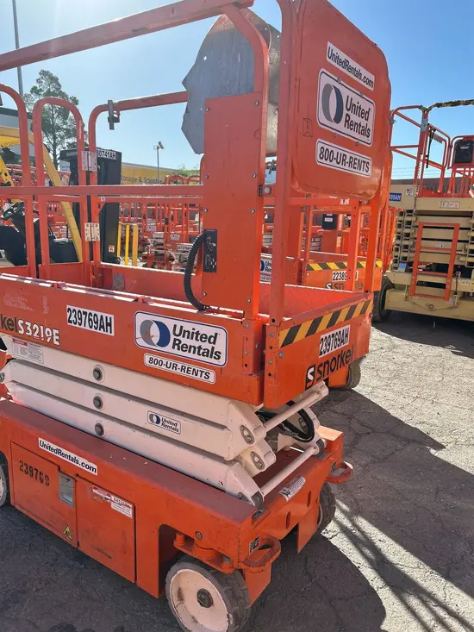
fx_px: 475
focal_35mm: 26
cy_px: 316
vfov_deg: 67.3
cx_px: 237
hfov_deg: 53.1
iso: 50
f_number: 1.5
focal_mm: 5.7
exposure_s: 1/1972
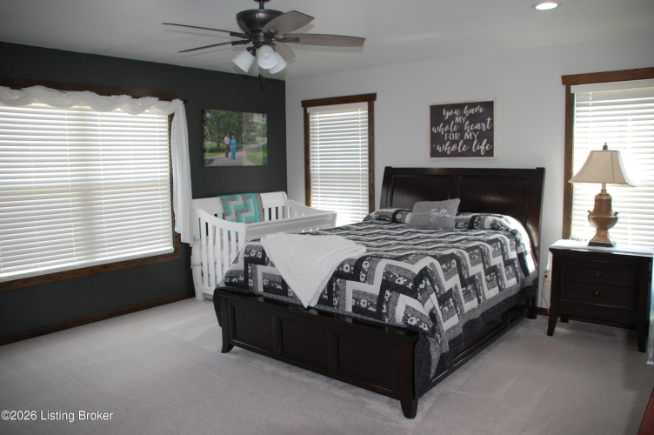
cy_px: 218
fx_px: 490
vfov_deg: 47.8
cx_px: 327
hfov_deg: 67.4
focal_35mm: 27
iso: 400
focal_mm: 18
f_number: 3.5
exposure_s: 1/60
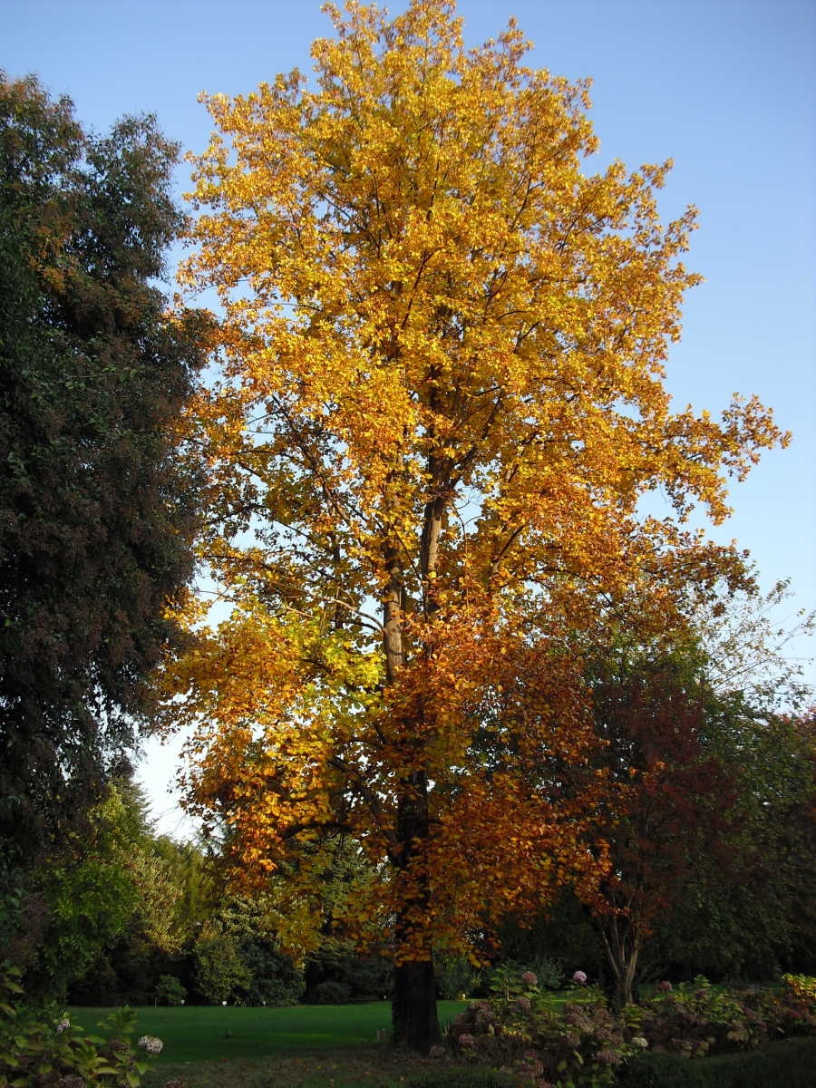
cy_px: 544
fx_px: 1131
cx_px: 408
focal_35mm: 36
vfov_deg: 51.4
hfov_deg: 39.7
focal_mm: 6.3
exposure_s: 1/320
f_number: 3.1
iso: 100
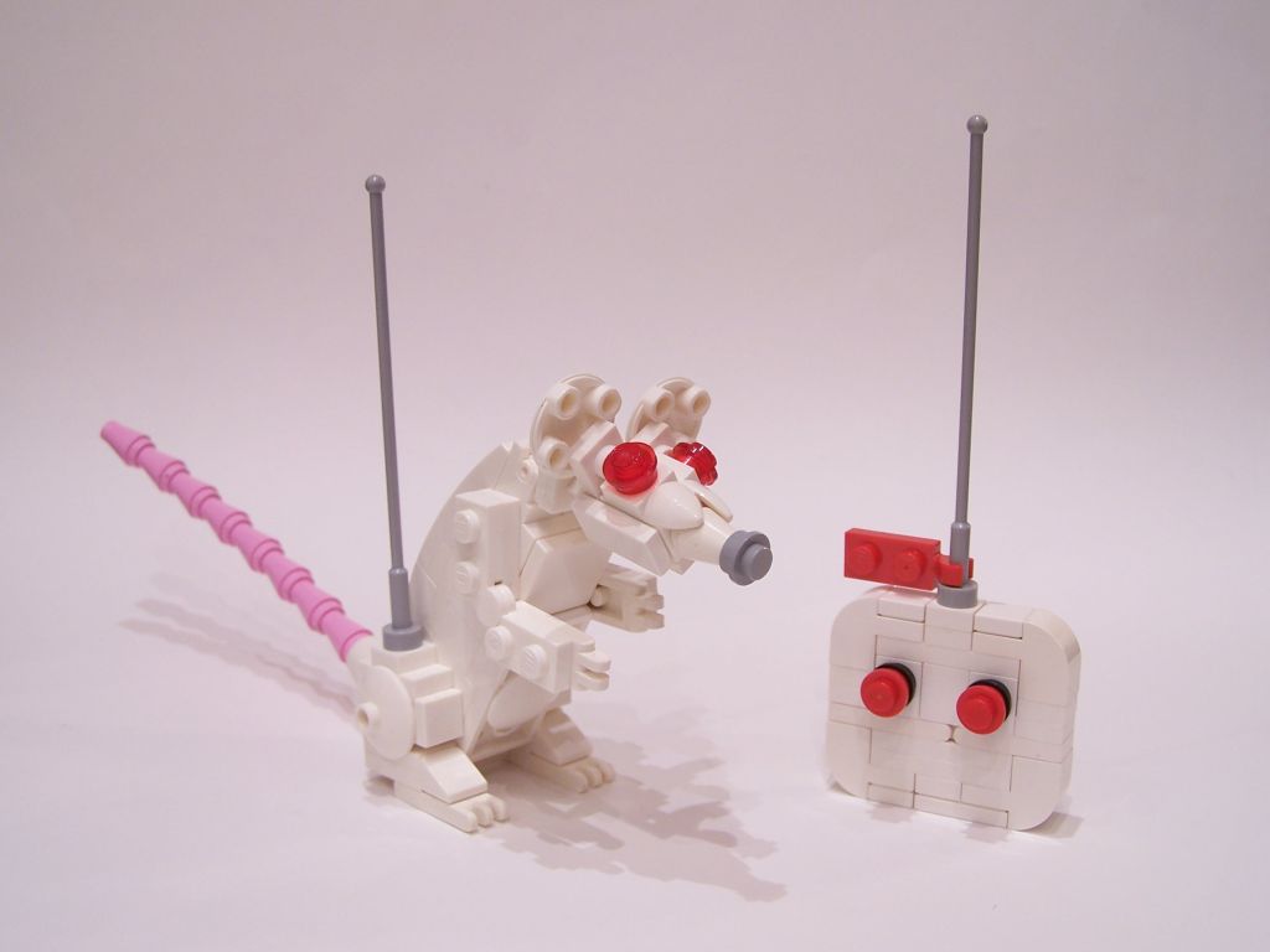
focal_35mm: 43
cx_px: 635
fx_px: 1578
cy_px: 476
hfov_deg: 43.9
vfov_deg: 33.6
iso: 80
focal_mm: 7.1
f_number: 3.2
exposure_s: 1/3
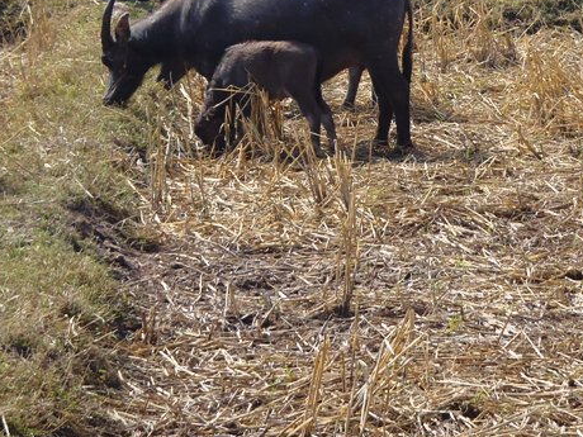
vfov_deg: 6.6
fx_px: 3773
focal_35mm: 224
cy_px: 30
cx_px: 544
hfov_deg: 8.8
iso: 80
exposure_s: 1/320
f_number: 5
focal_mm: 18.46
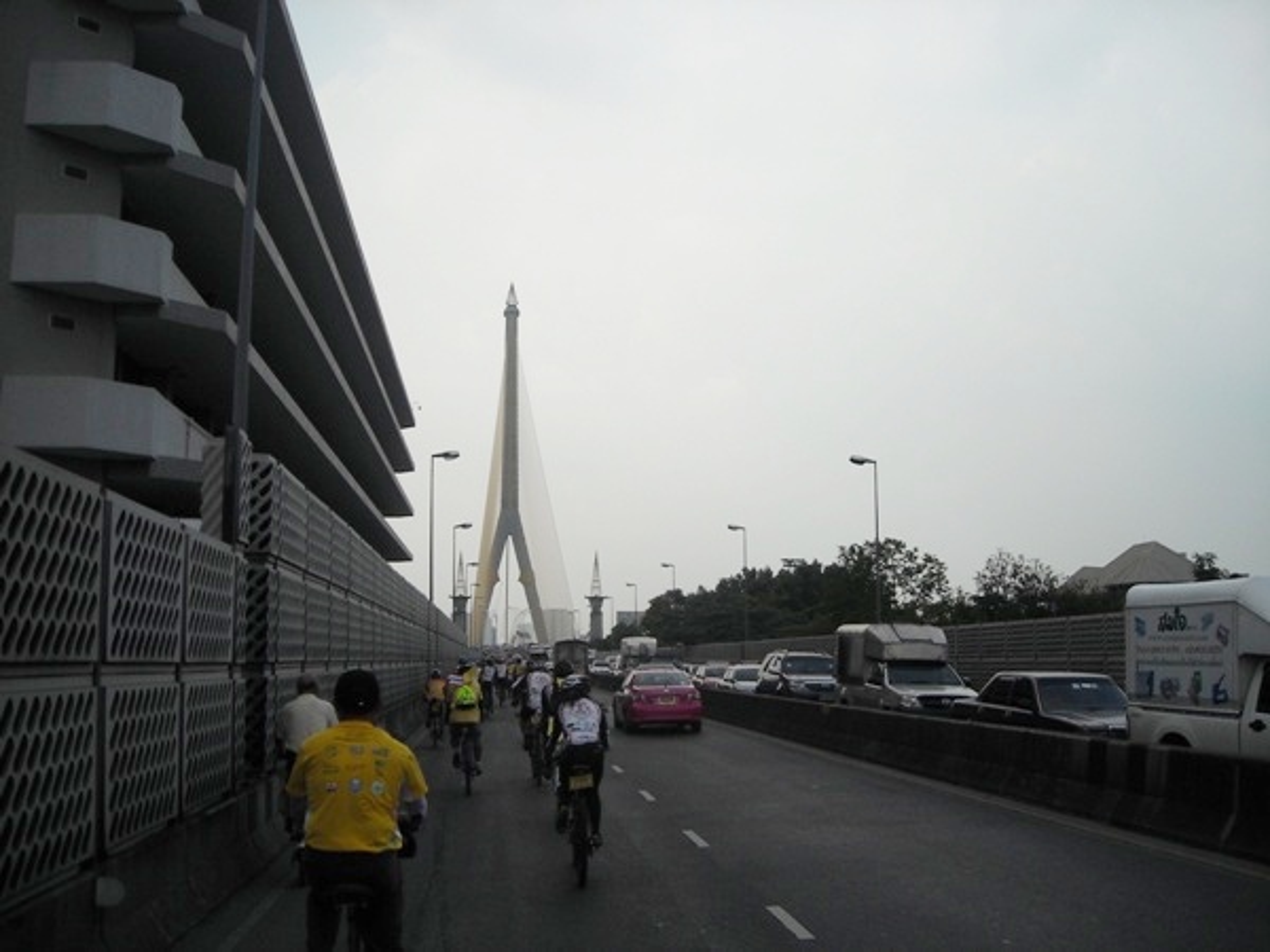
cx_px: 635
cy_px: 476
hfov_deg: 52.6
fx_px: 1284
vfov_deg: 40.7
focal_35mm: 35
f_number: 5.6
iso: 64
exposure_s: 1/544
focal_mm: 5.7
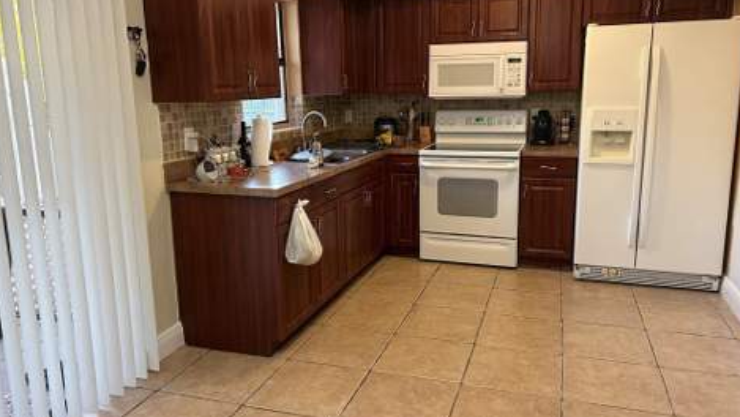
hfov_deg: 66.1
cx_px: 374
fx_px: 569
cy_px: 194
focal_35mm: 29
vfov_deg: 40.2
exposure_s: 1/60
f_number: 1.5
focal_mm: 5.7
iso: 320
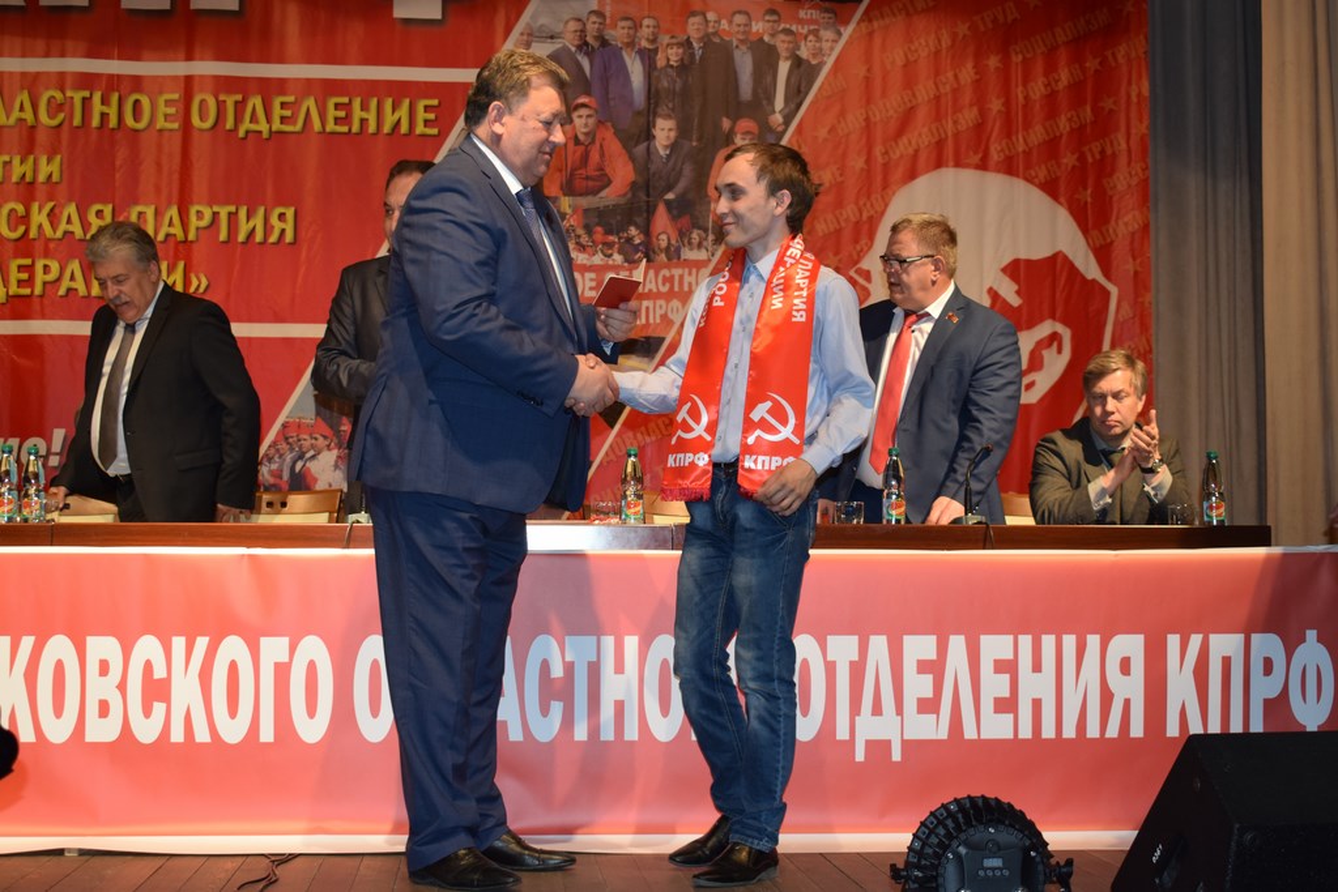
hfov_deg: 35.0
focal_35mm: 57
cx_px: 669
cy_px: 446
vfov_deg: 23.8
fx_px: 2119
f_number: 5.6
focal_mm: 38
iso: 800
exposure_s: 1/125
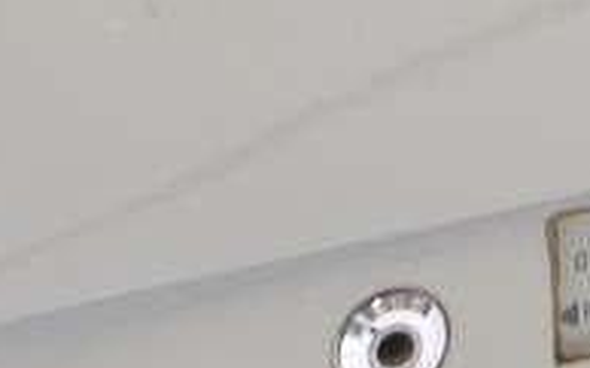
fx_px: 4644
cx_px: 979
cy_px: -438
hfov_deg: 7.1
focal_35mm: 289
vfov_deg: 4.5
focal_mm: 22
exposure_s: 1/3.2
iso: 400
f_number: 13
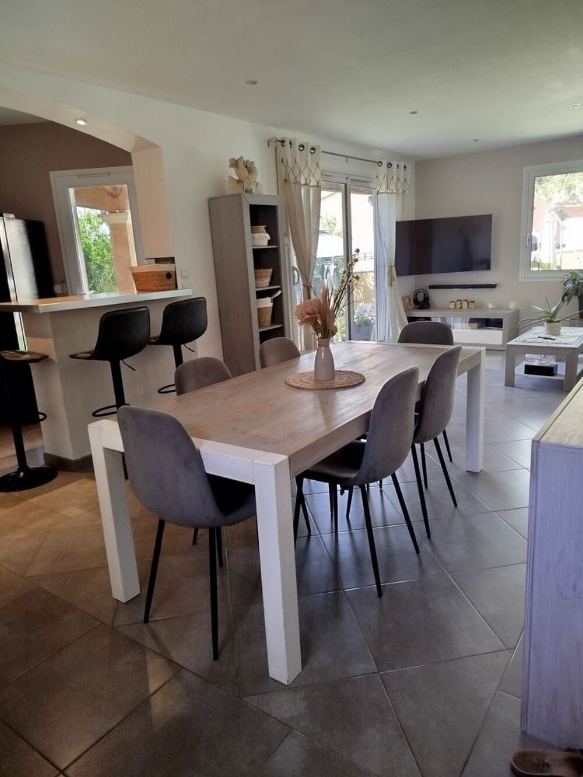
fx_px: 539
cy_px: 388
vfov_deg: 71.6
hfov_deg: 56.8
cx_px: 292
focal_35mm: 24
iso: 100
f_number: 1.7
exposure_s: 1/33
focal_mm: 5.31
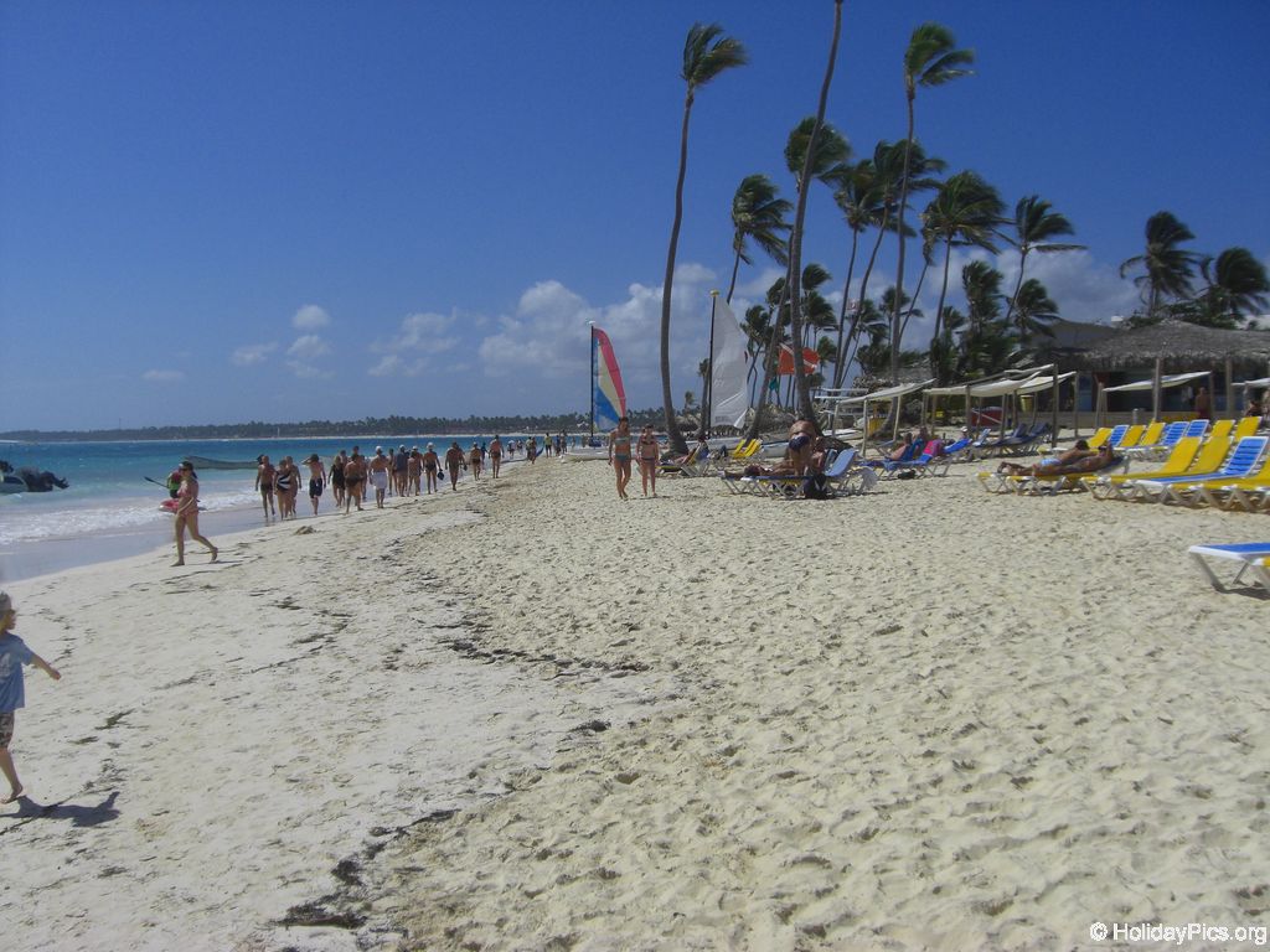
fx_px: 1394
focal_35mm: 38
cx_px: 635
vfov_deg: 37.7
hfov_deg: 49.0
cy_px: 476
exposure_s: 1/500
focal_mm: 6.2
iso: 64
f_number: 8
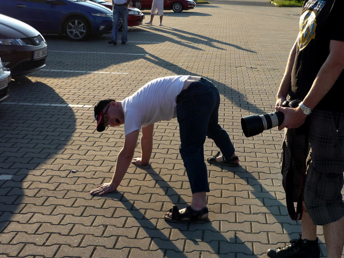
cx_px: 241
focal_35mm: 53
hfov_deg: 35.7
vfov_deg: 27.4
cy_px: 96
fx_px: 527
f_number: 2.8
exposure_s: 1/500
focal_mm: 5.5
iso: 100
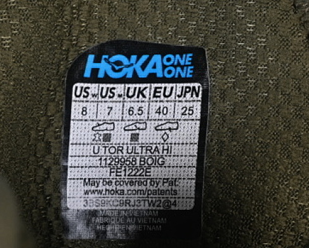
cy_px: 177
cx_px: 149
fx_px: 1427
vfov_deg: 9.9
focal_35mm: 156
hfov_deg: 12.4
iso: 160
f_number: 8
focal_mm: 50
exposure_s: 1/80
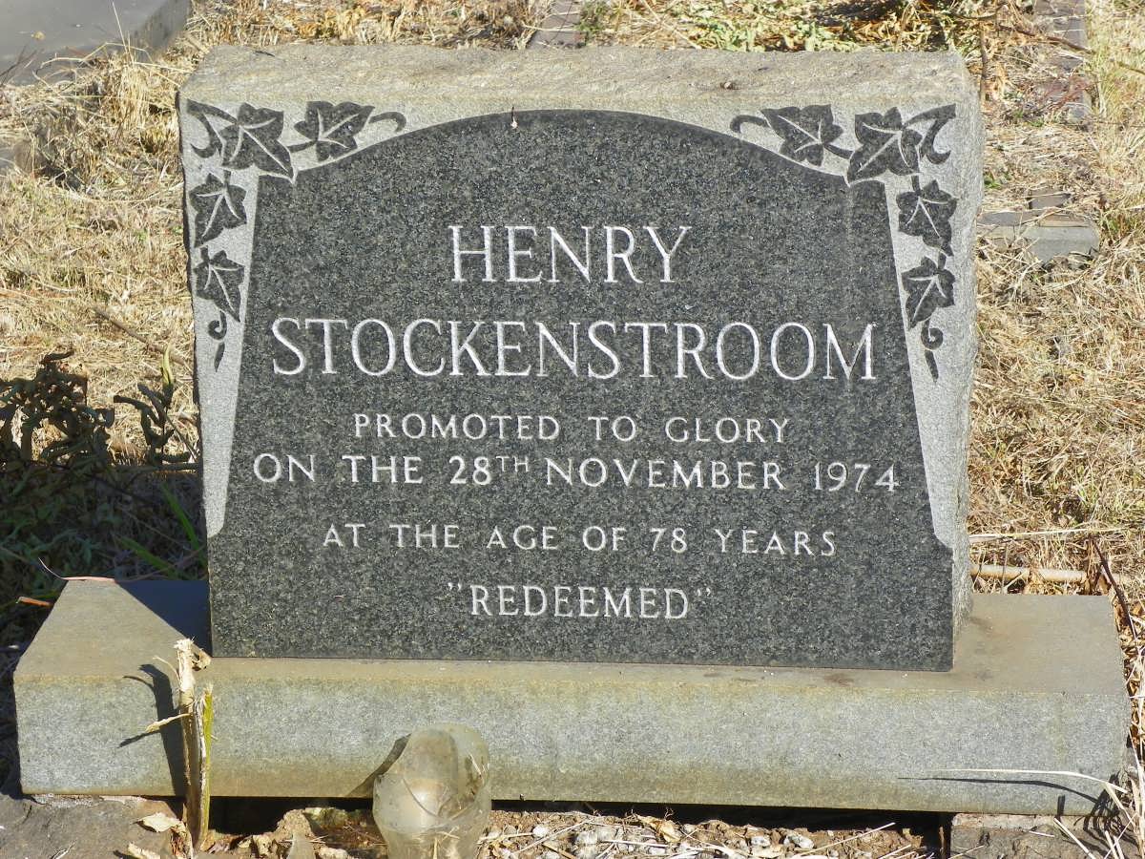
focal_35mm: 111
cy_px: 430
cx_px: 572
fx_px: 3672
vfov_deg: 13.3
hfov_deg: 17.7
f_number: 4.5
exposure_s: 1/250
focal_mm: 19.7
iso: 64
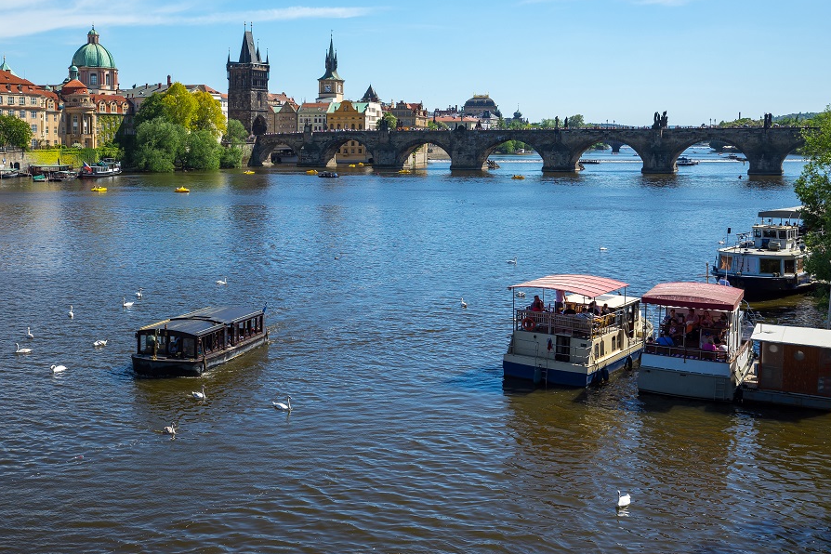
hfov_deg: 41.7
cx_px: 325
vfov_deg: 28.6
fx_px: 1085
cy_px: 215
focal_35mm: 47
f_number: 8
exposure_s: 1/400
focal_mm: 35
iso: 100
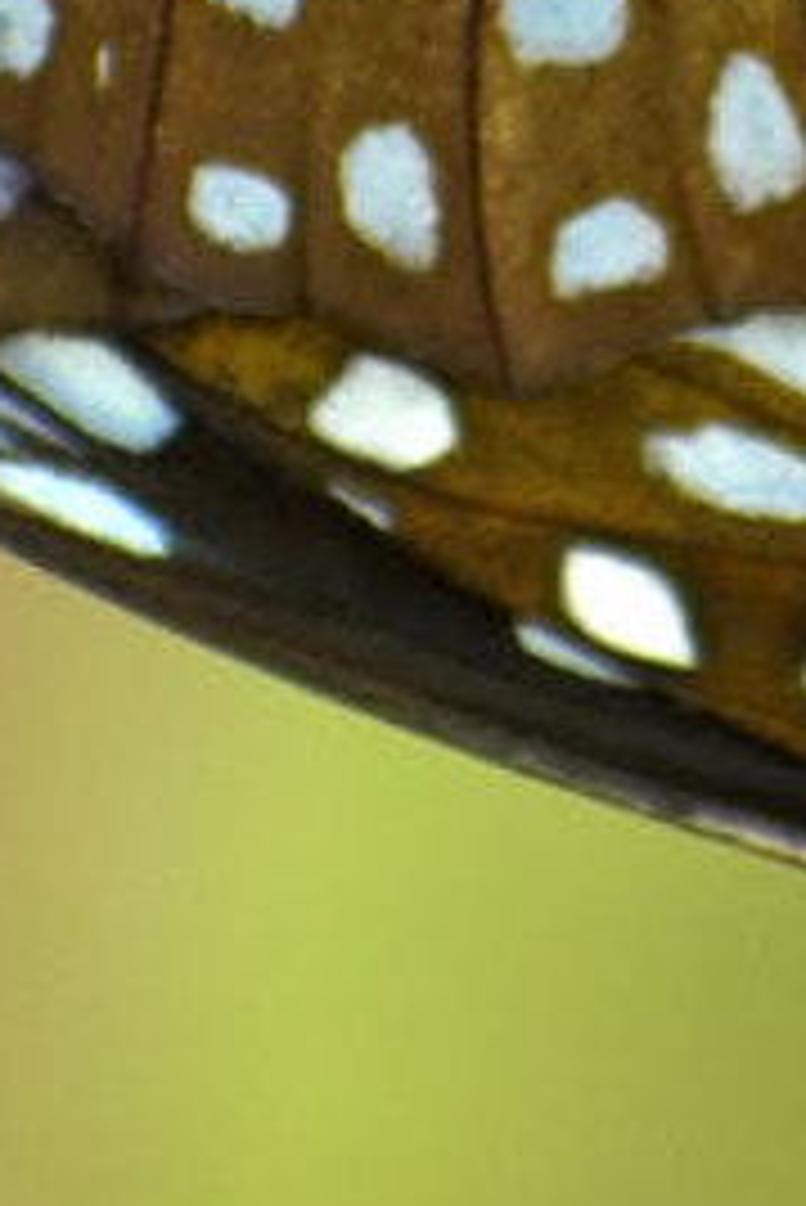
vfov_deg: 0.8
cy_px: 4
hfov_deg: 0.5
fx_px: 90115
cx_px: 835
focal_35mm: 2687
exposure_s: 1/50
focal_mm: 300
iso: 560
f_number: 6.3
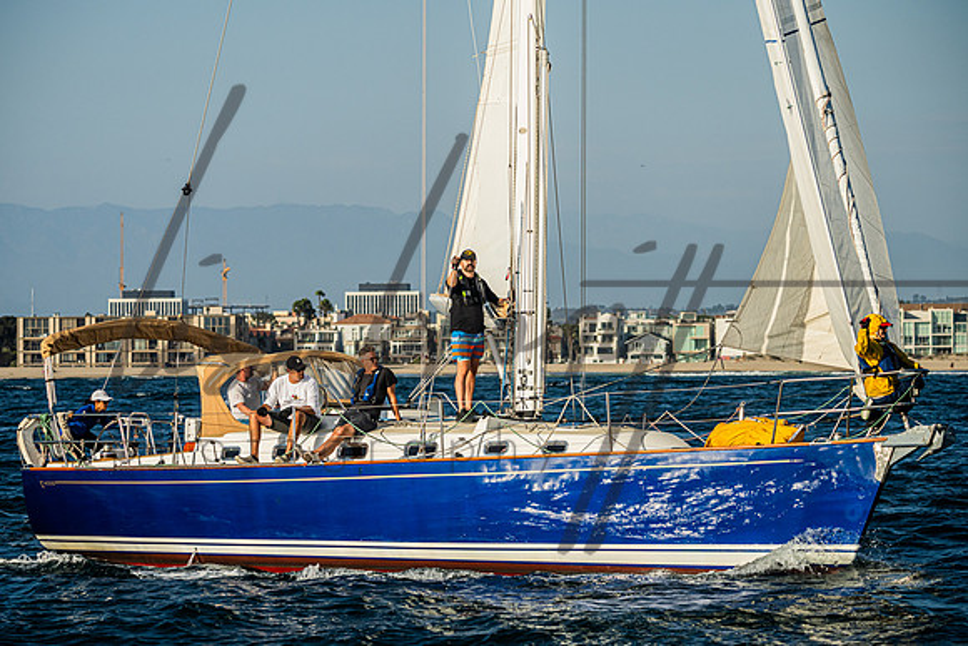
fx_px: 4756
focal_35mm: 177
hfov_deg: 11.6
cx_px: 458
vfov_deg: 7.8
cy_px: 314
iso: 400
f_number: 5.6
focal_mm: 165
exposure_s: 1/5000
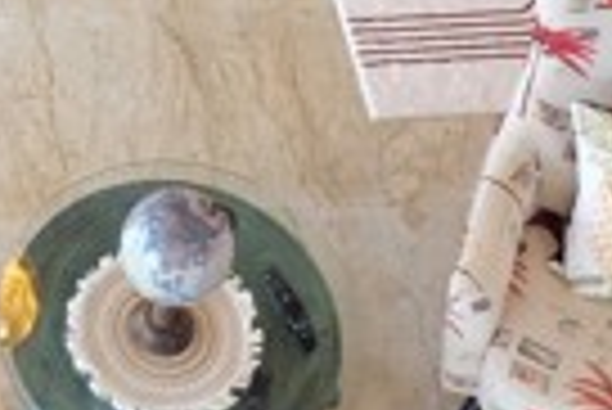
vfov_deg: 11.5
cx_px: 36
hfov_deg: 18.9
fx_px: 1804
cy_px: -442
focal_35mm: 106
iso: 200
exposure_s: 1/10
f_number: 3.5
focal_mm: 16
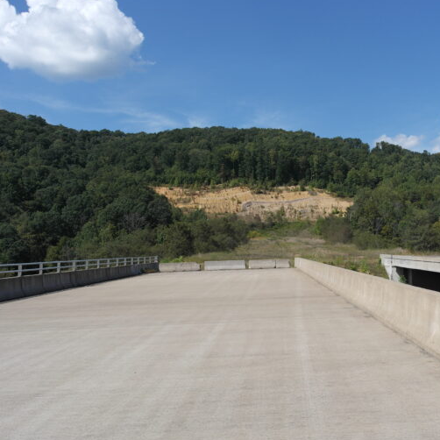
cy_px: 219
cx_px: 309
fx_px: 561
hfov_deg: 42.0
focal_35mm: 39
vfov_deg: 42.8
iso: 100
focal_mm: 20
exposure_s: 1/320
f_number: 7.1
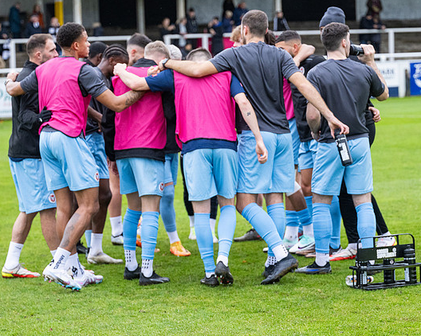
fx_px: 1632
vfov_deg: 11.8
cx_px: 198
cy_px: 175
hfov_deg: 14.7
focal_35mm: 131
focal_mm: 70
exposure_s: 1/640
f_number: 2.8
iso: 1000
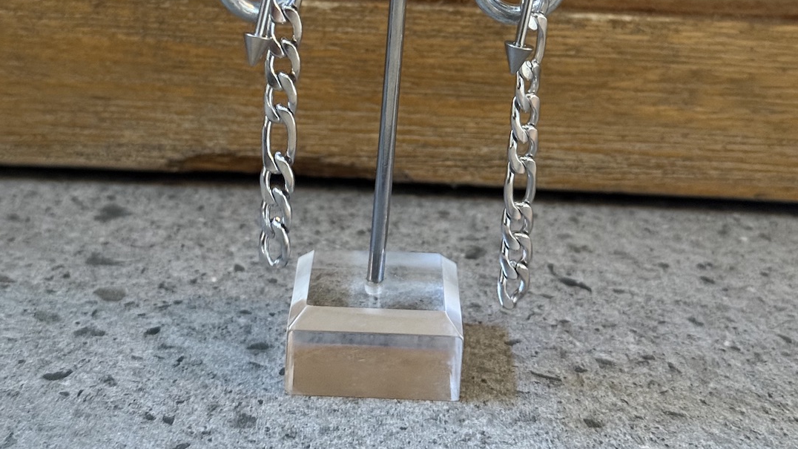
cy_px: 25
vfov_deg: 16.9
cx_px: 399
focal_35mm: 70
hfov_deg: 30.2
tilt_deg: -16.3
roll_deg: -2.7
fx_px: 1481
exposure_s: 1/25
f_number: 1.78
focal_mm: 6.76
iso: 500
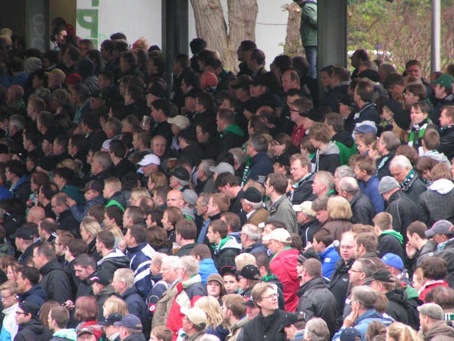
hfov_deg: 5.2
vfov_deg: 3.9
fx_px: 4984
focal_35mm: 380
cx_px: 227
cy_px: 170
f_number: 3.5
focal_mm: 58
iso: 200
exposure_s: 1/125
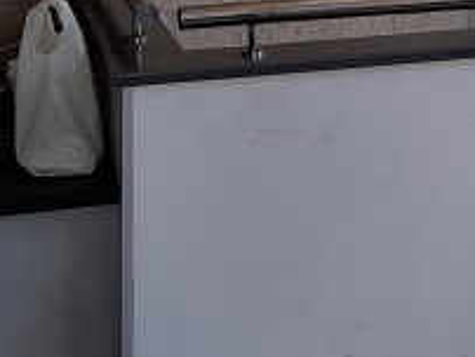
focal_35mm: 99
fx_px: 1360
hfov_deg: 19.6
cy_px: -256
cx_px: 393
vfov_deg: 13.6
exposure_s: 1/100
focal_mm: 4.6
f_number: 2
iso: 25
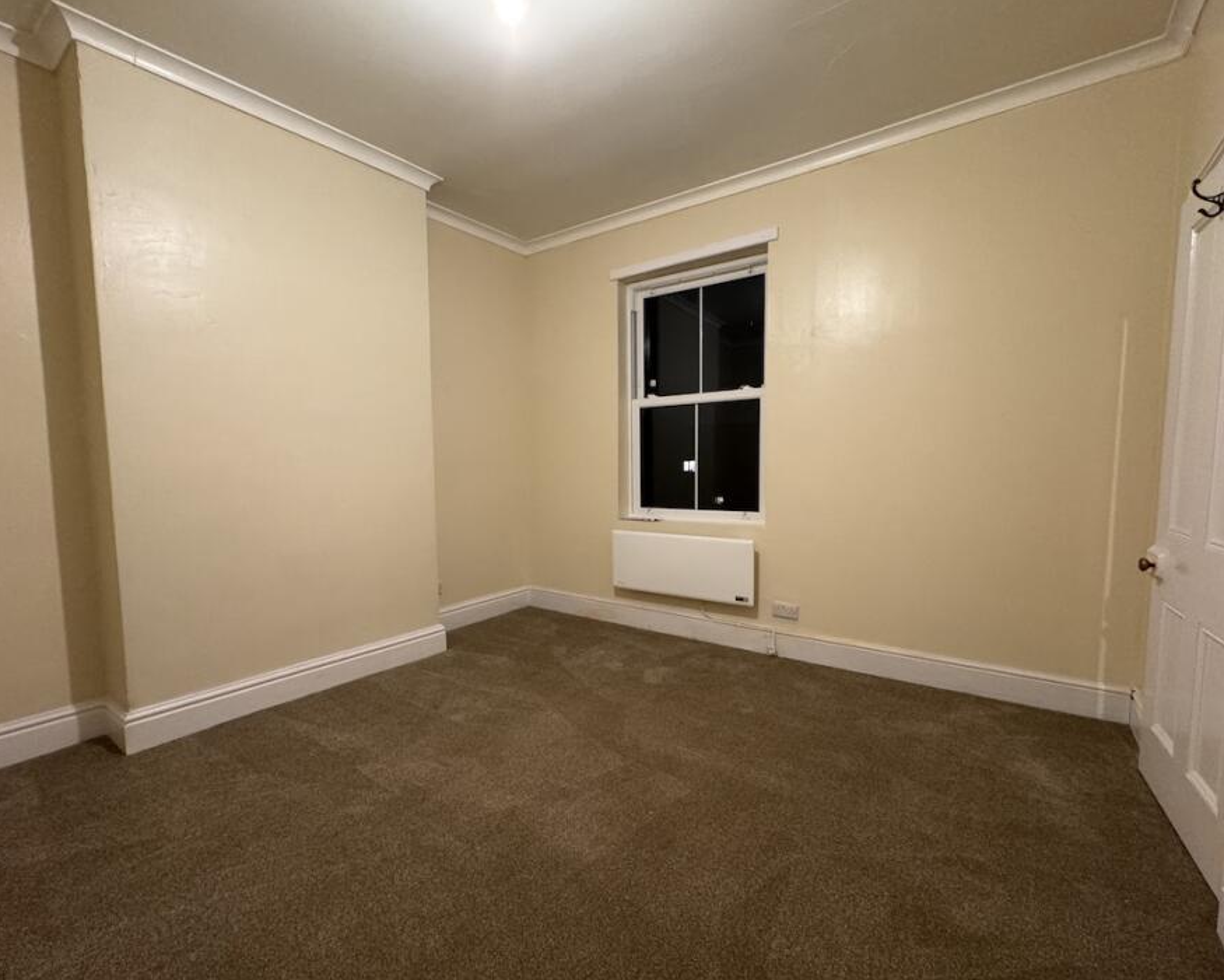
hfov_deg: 93.1
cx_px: 599
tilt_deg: -4.9
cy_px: 511
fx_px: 580
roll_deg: +0.7
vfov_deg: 80.3
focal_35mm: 16
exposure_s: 1/50
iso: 500
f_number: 2.2
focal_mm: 2.22
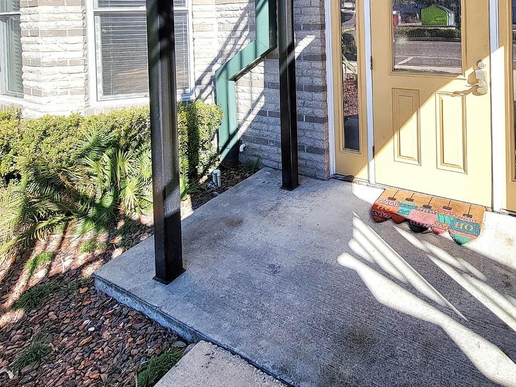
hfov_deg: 75.8
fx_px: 313
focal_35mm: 21
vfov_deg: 58.6
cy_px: 77
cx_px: 355
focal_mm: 2.2
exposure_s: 1/1250
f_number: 2.2
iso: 50
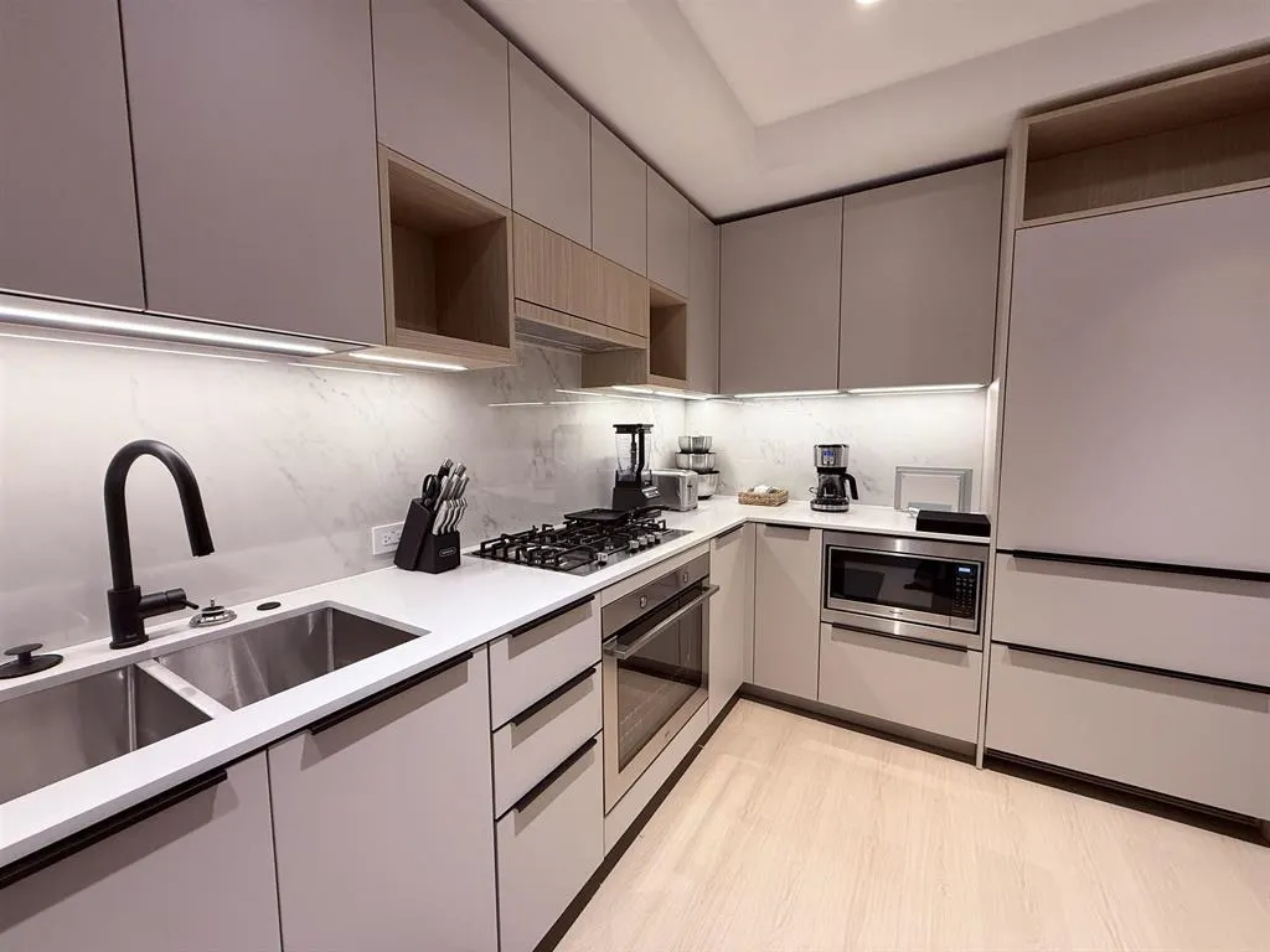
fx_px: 514
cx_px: 635
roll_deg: +0.2
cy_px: 476
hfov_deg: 102.1
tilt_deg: -4.6
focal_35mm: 14
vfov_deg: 85.7
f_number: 2.2
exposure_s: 1/120
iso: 250
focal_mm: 2.22
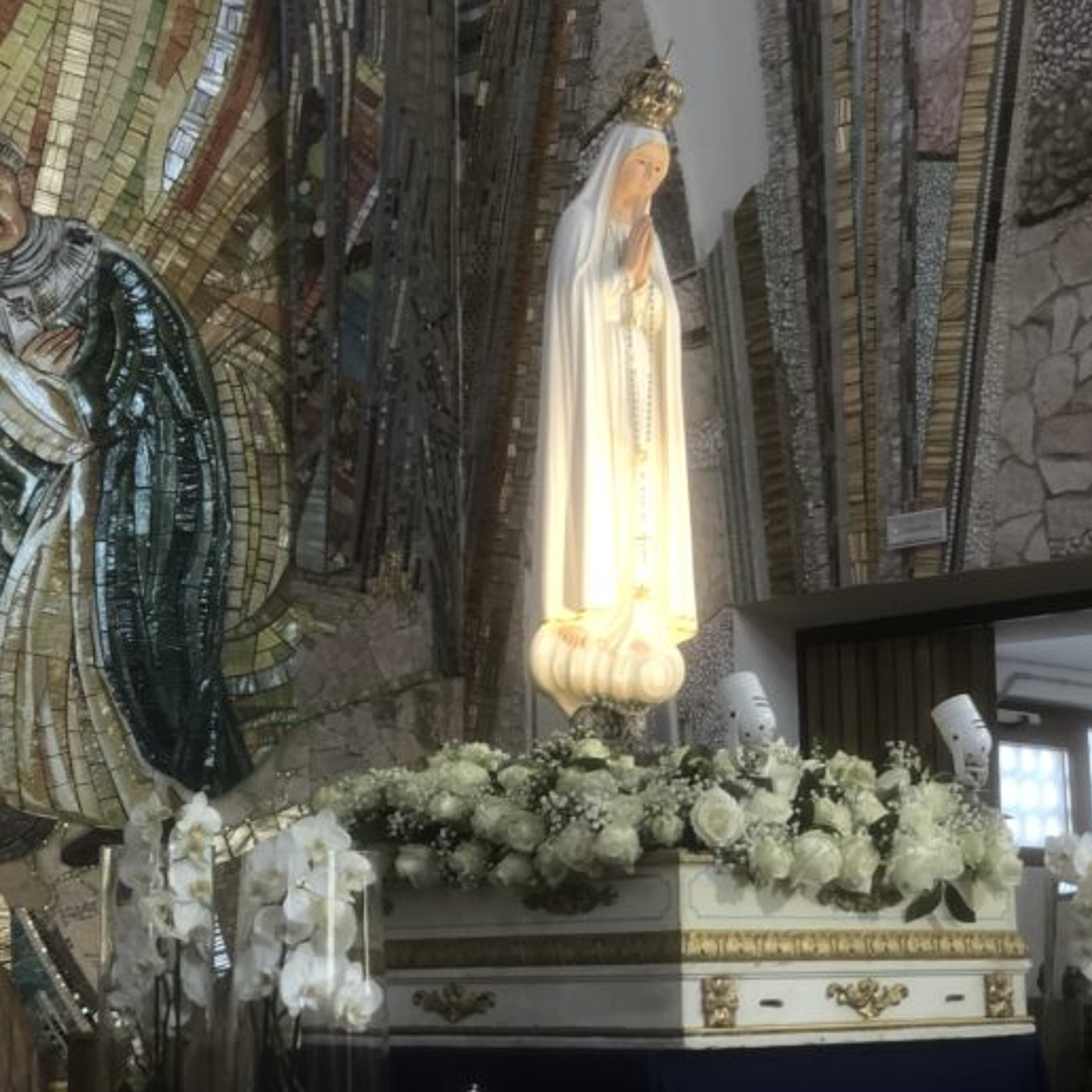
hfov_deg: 25.4
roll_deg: +0.5
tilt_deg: +11.2
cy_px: 544
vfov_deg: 25.4
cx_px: 533
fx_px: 2427
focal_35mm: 68
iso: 250
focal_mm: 6.6
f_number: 2.8
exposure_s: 1/50
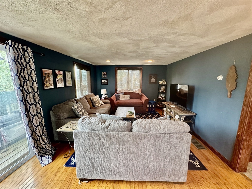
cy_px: 94
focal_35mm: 14
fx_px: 102
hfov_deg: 102.1
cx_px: 126
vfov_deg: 85.7
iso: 320
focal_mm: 2.22
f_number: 2.2
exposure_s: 1/60
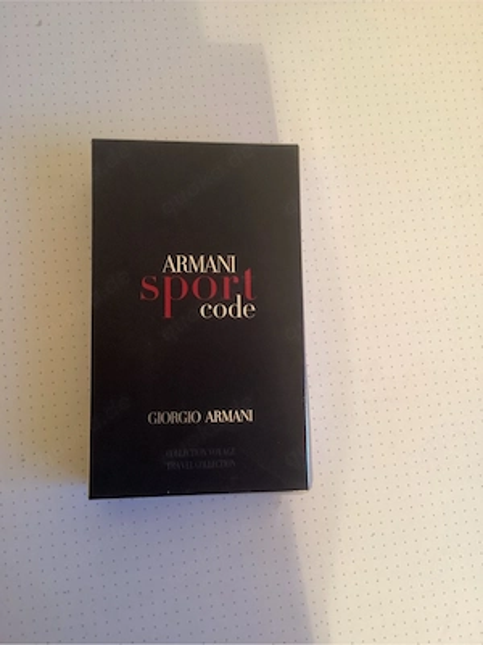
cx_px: 242
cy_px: 322
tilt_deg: -81.5
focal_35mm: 31
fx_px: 577
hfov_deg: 45.4
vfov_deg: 58.4
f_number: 2.4
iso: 400
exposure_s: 1/33
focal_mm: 3.3
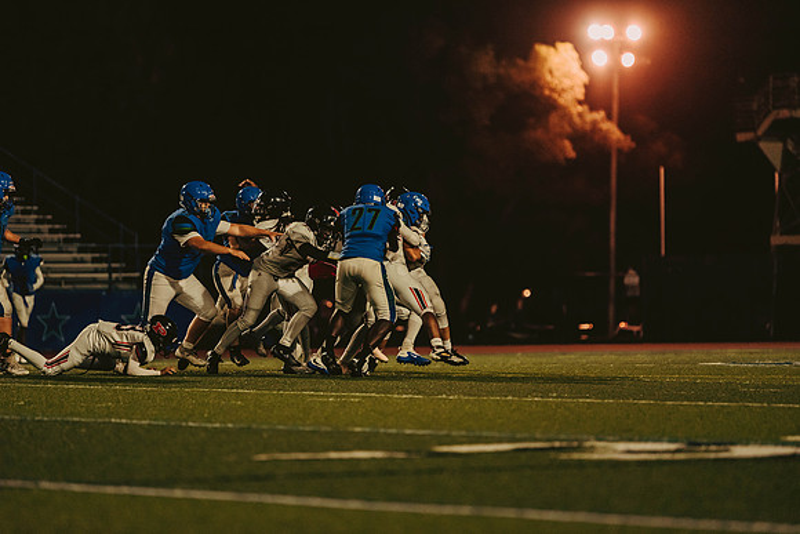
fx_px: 4445
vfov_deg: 6.9
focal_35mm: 200
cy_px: 267
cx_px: 400
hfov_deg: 10.3
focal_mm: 200
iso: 2500
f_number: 2.8
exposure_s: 1/1000
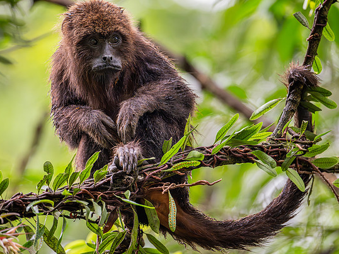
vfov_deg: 3.0
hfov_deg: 4.0
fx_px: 4820
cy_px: 125
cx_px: 132
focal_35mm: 492
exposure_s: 1/500
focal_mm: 400
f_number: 4.5
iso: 5600
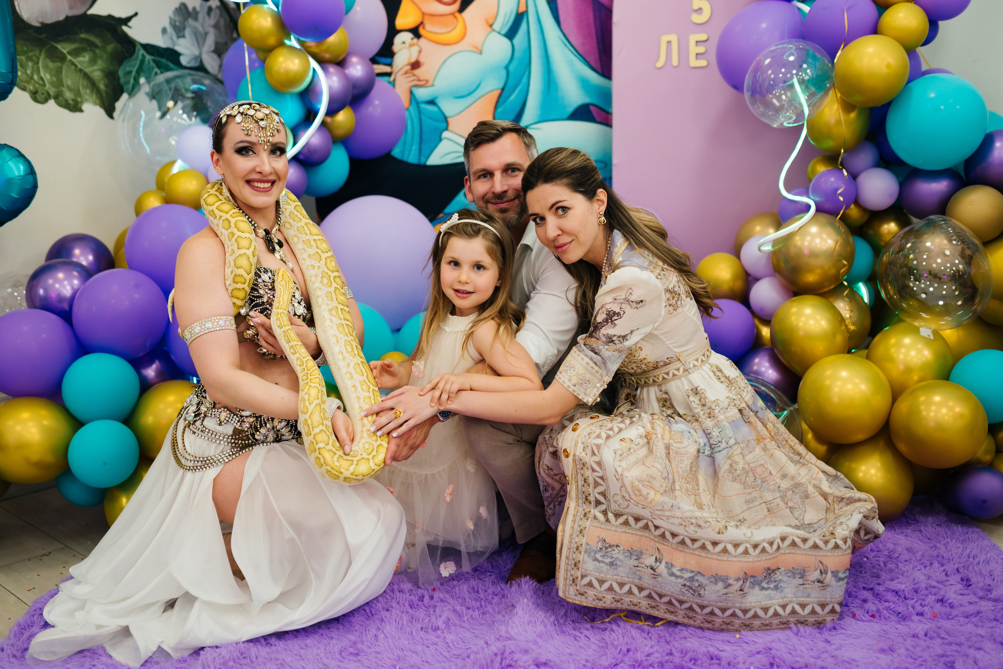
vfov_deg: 36.5
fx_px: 1014
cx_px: 494
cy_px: 343
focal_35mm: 36
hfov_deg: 52.6
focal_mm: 35
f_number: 1.8
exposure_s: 1/100
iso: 800
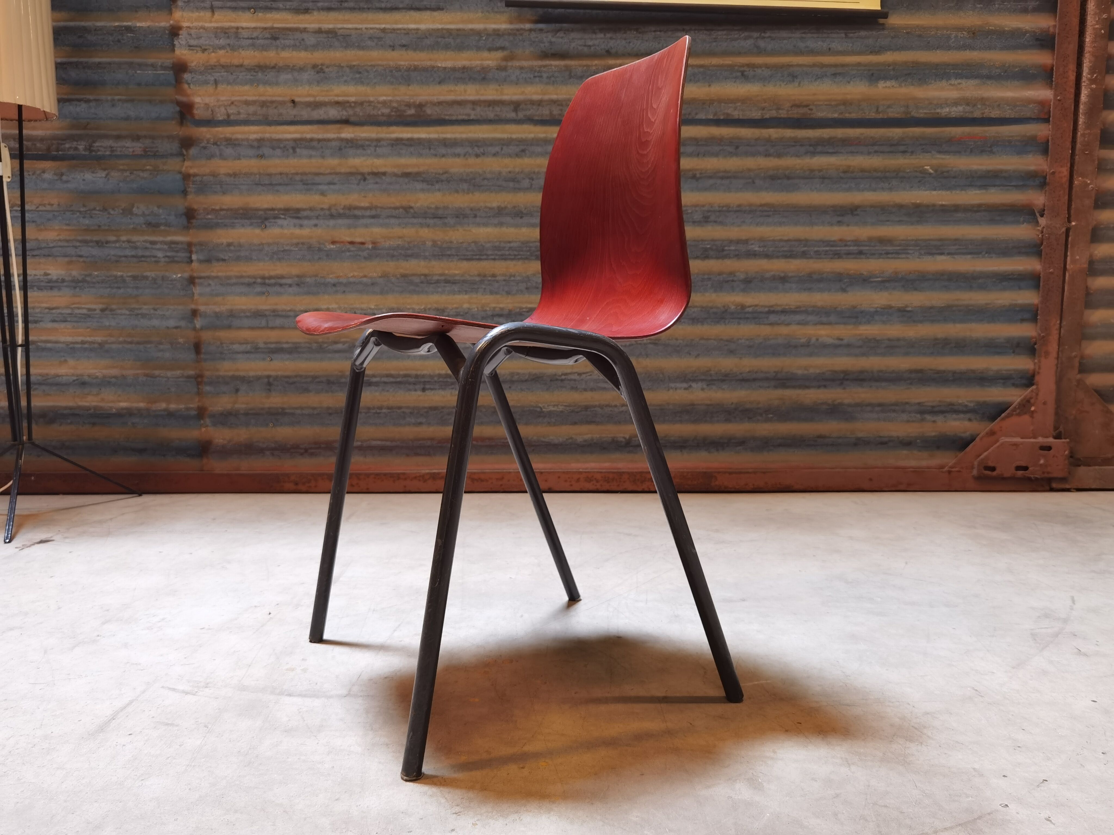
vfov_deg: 48.2
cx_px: 557
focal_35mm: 29
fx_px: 933
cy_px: 418
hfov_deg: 61.7
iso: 320
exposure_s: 1/33
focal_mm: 6.71
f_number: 1.9
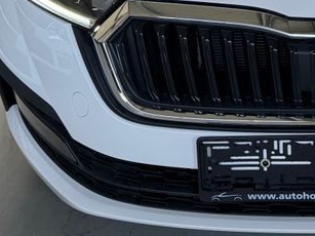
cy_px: -101
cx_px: 349
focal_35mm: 80
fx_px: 728
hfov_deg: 22.9
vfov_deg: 17.0
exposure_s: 1/121
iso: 80
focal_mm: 6.76
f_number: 1.78
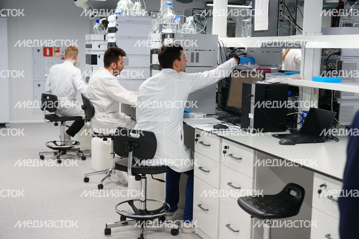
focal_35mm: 51
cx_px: 180
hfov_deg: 38.9
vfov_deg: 26.5
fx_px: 509
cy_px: 120
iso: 1250
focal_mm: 51
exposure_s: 1/250
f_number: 3.5
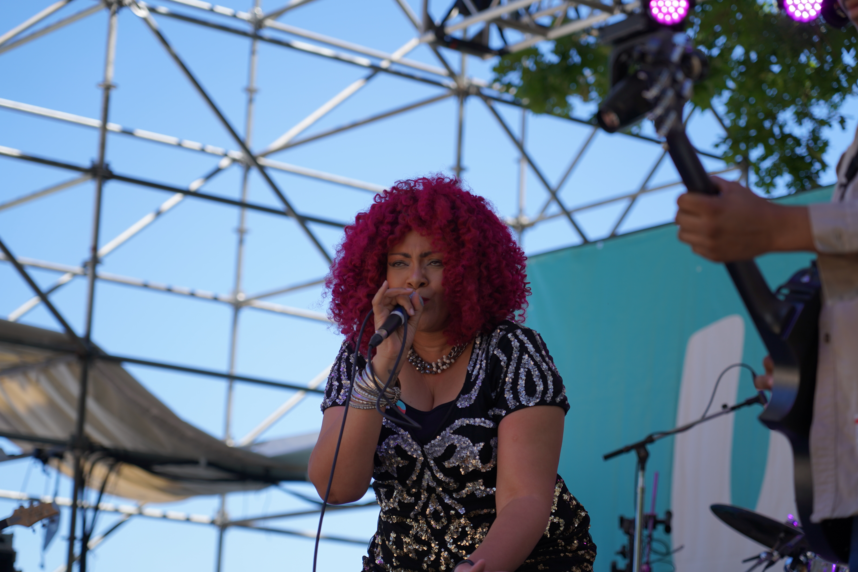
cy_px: 286
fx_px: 2502
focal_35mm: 105
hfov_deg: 19.5
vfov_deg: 13.0
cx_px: 429
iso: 100
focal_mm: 105
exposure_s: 1/320
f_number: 4.5
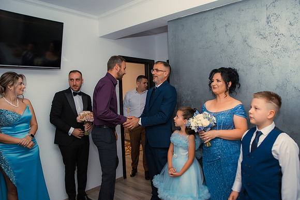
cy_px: 98
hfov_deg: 71.4
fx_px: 209
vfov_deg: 51.1
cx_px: 155
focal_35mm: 25
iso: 800
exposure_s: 1/125
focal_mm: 24
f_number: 3.5
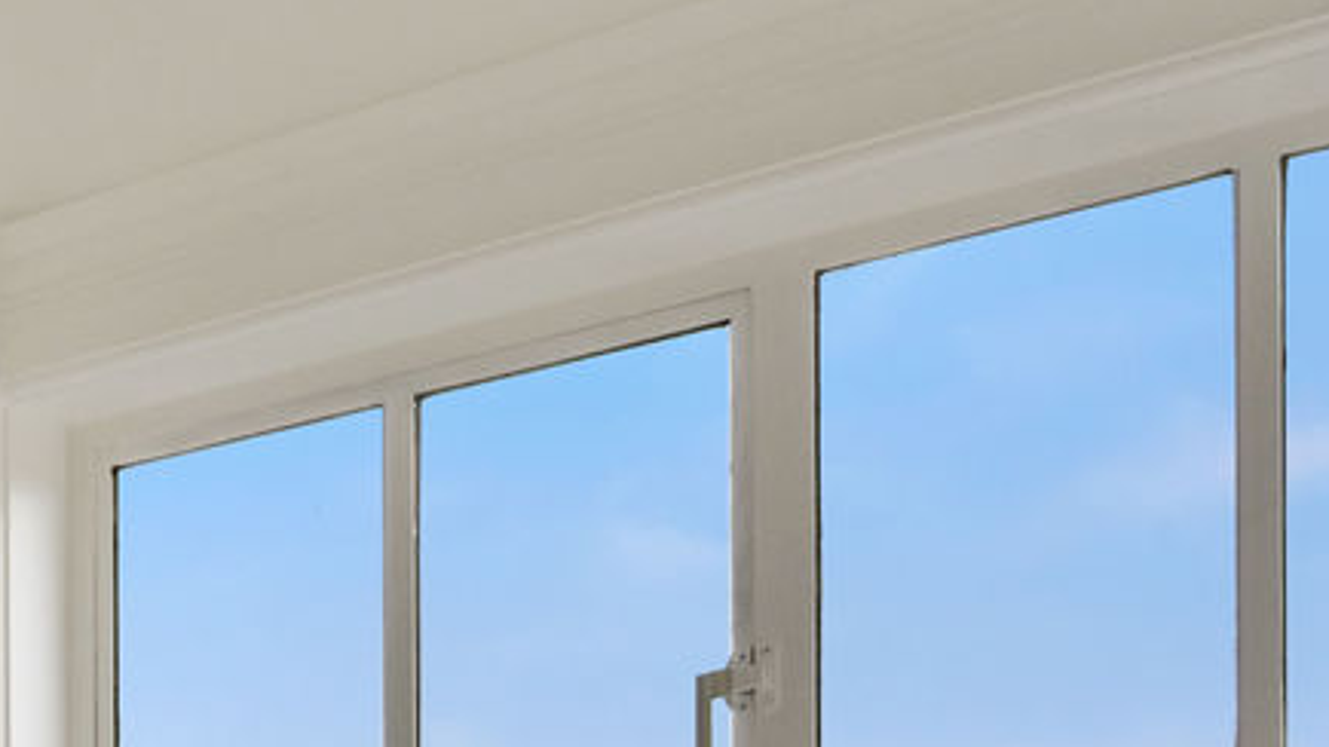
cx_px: -646
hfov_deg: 21.8
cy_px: 1391
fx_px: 2889
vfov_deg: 13.1
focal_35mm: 82
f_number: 11
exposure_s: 1/250
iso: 400
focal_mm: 17
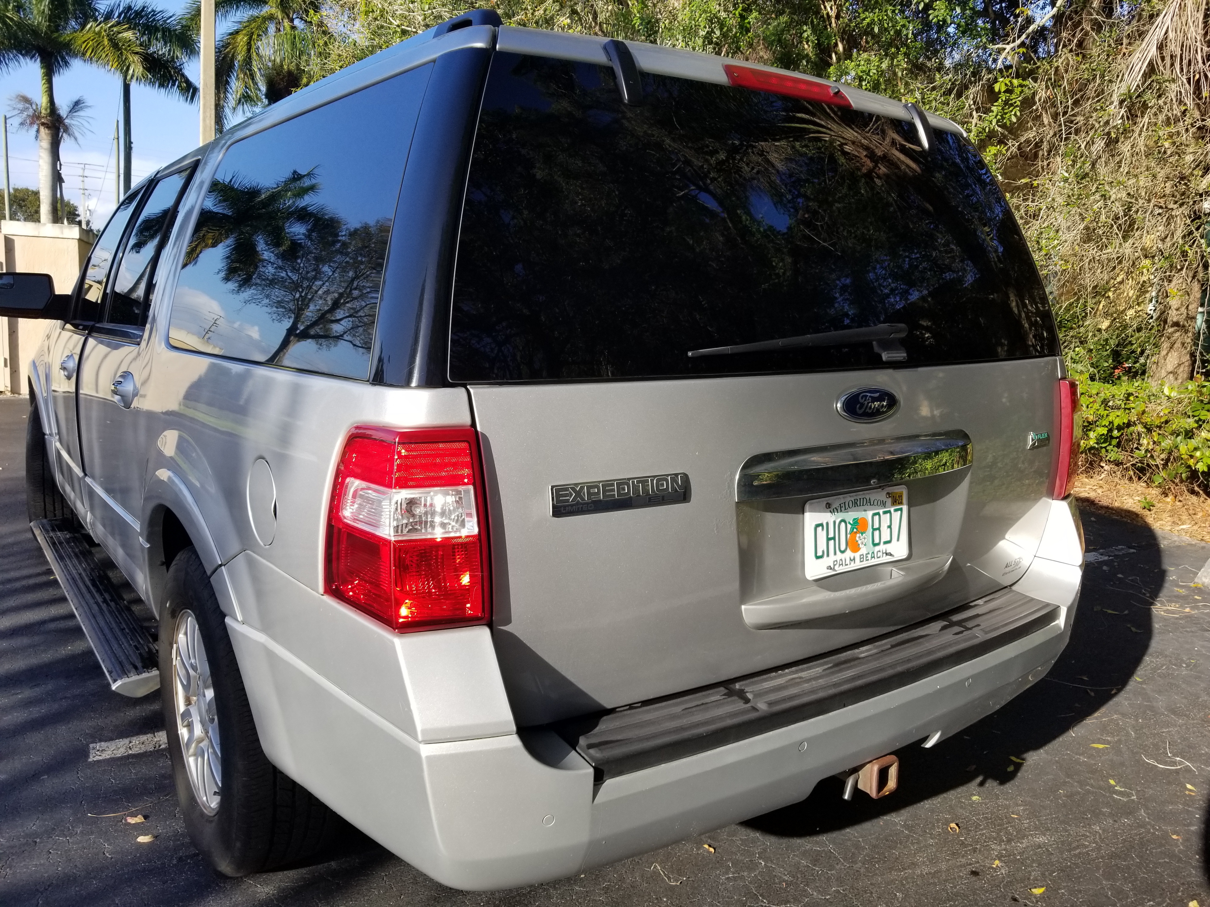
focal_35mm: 26
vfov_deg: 53.1
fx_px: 909
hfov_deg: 67.3
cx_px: 605
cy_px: 454
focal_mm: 4.3
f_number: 1.7
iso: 50
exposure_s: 1/1052
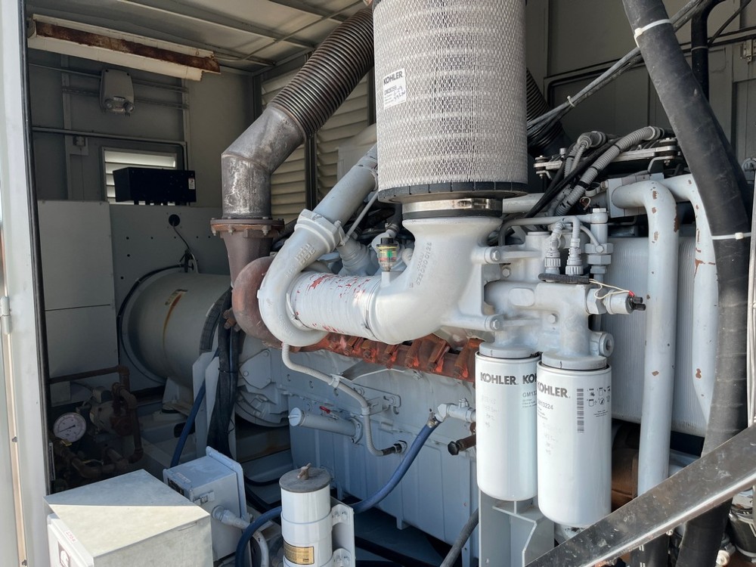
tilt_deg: -0.7
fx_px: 568
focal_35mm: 26
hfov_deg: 67.3
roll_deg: +1.2
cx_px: 378
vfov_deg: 53.1
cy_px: 284
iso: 50
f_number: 1.6
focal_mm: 5.1
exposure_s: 1/951
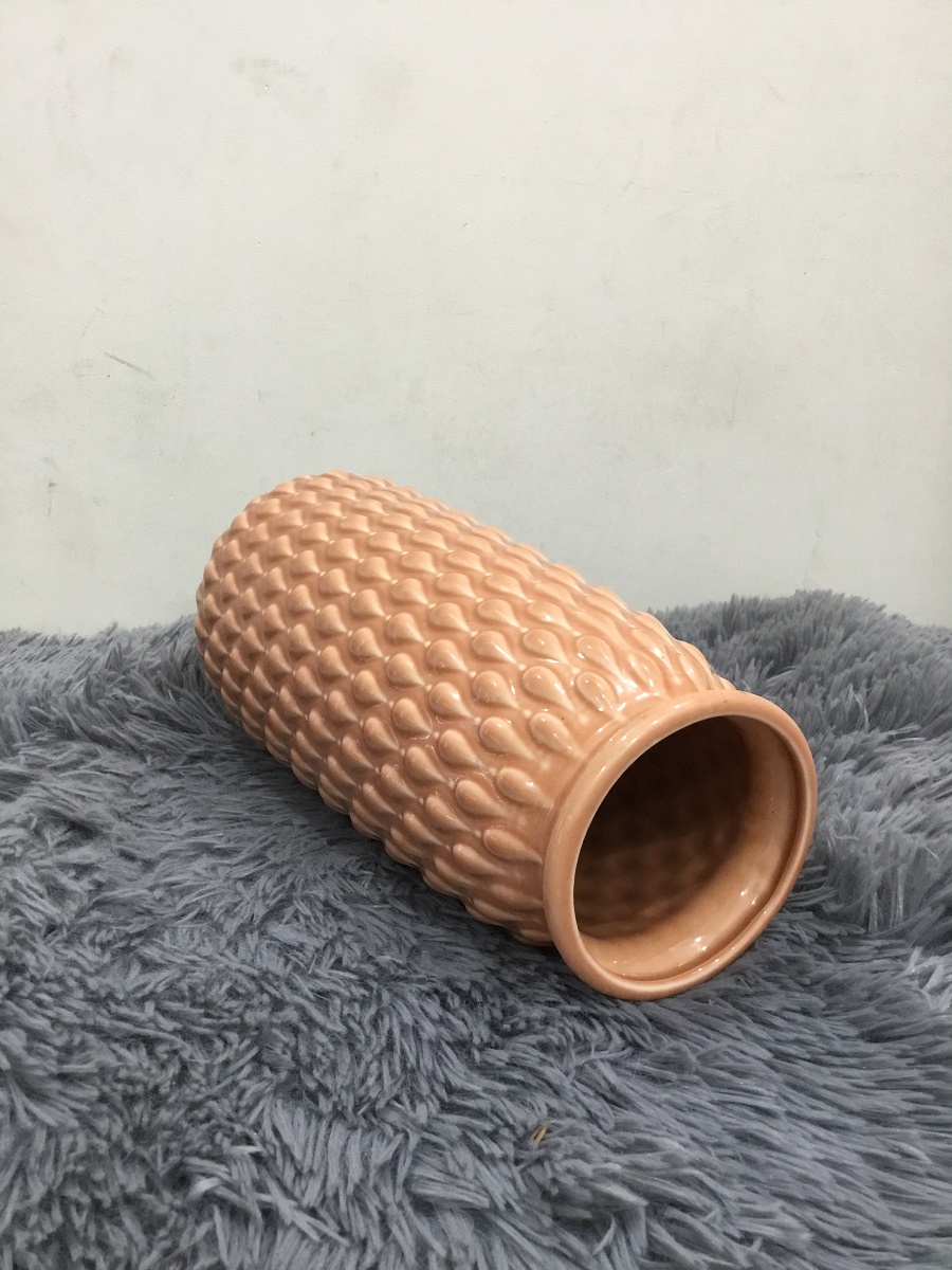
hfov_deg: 45.4
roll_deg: +1.4
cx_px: 476
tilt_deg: -15.4
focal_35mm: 31
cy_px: 635
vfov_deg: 58.4
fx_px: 1137
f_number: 2.4
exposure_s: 1/33
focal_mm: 3.3
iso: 125
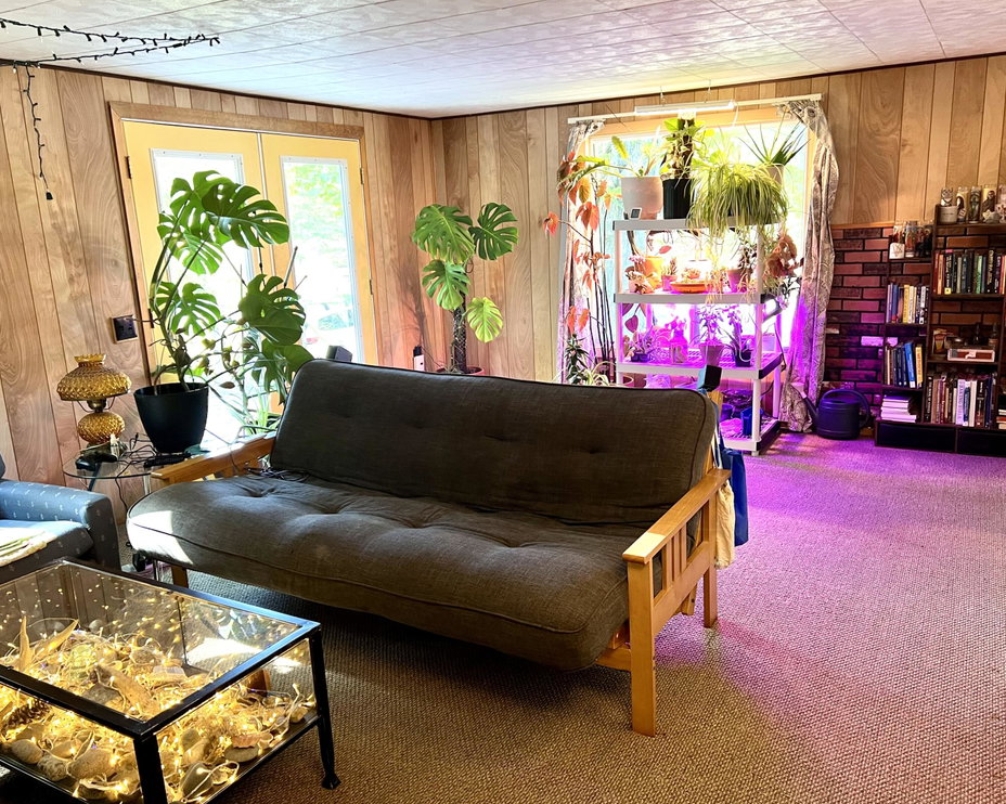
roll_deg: +3.3
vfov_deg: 51.5
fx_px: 833
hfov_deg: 62.2
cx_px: 520
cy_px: 406
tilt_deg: -12.0
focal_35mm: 28
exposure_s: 1/60
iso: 200
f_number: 1.5
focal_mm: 5.7
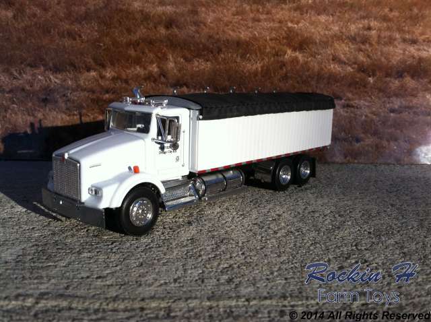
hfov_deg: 52.7
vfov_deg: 40.6
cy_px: 161
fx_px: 435
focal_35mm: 35
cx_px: 216
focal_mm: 3.85
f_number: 2.8
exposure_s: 1/750
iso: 80
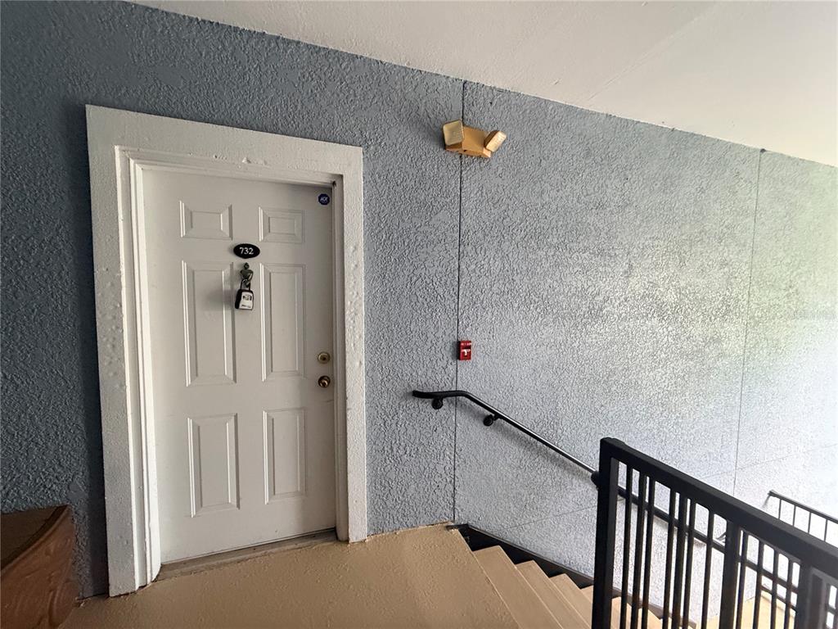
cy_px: 314
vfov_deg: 85.7
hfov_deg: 102.1
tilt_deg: -3.0
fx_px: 339
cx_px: 419
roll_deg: +0.6
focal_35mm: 14
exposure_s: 1/60
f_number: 2.2
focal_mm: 2.22
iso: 500
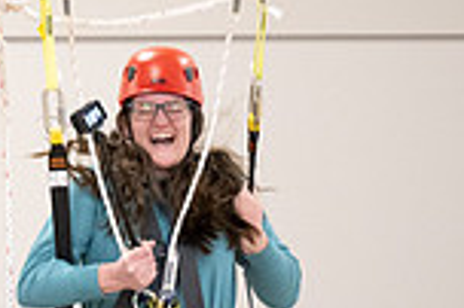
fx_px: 9836
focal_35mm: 764
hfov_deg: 2.7
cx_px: -37
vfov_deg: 1.8
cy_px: 142
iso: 3200
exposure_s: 1/500
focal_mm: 200
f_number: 2.8
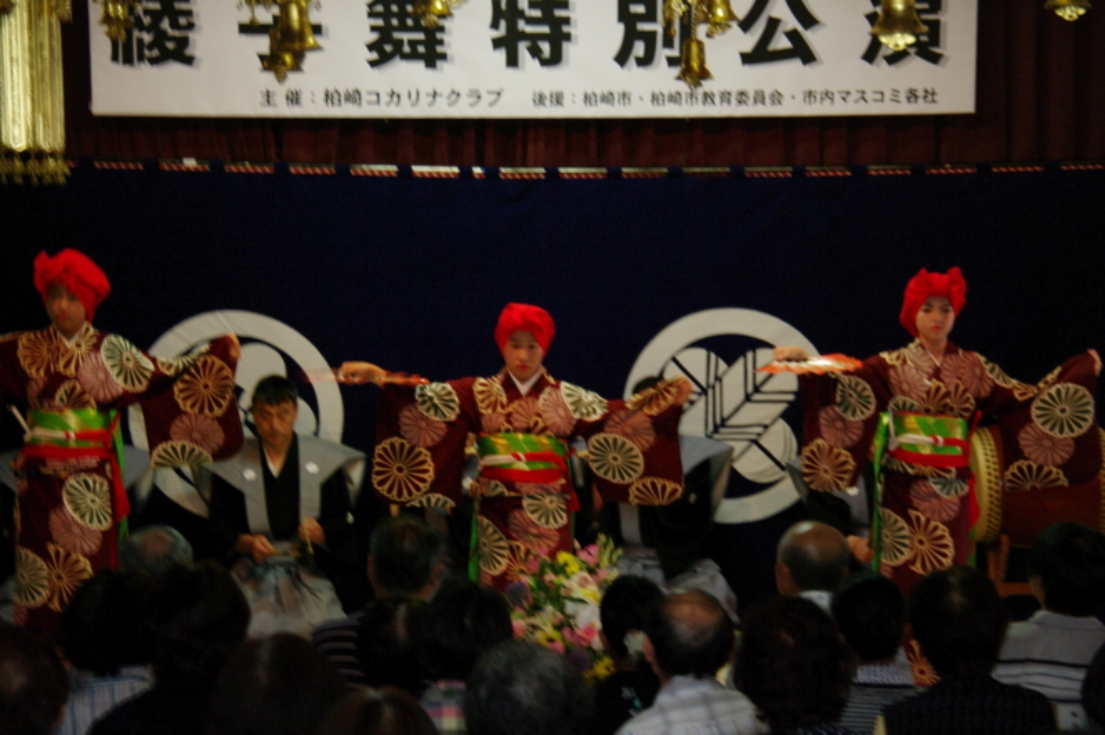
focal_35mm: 105
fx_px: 3220
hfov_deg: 19.5
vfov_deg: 13.0
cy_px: 368
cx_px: 552
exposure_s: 1/8
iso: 1100
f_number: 5.6
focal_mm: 70
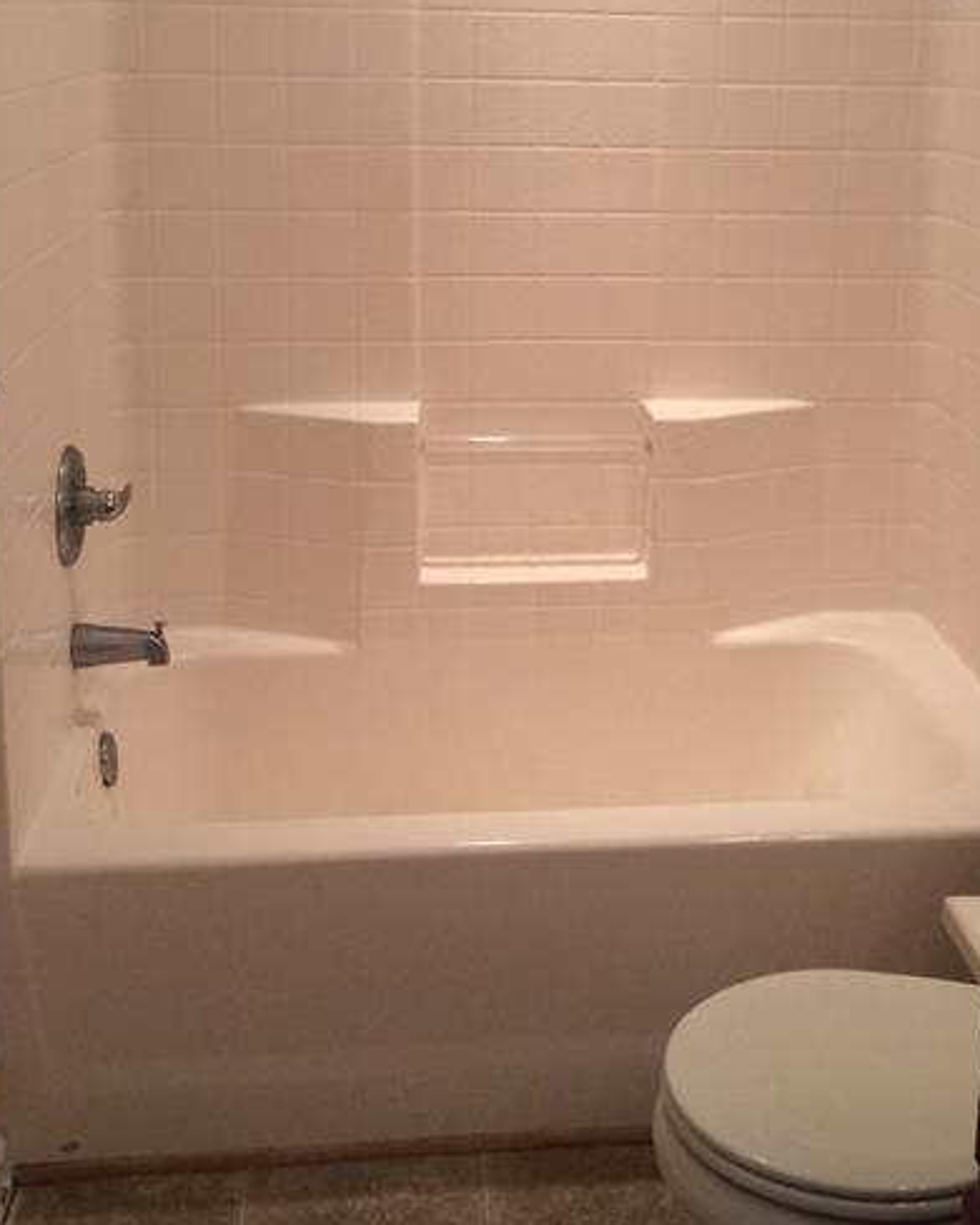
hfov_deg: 32.7
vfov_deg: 39.3
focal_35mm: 46
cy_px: 308
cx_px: 569
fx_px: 1668
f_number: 2.2
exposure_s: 1/30
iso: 40
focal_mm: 4.12
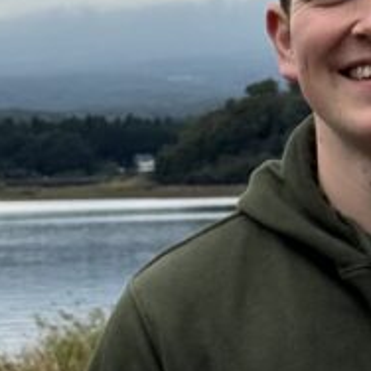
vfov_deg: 7.6
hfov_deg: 7.6
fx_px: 2801
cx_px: 278
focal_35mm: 231
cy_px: 34
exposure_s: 1/4878
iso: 64
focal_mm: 6.76
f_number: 1.78
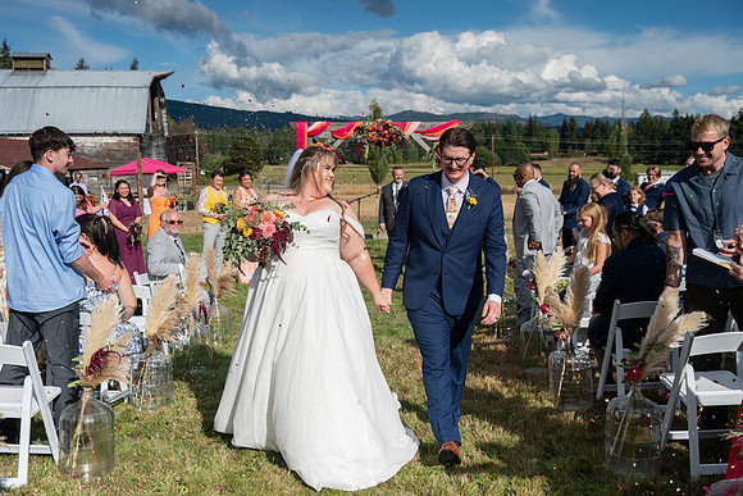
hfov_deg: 54.4
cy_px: 248
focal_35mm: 35
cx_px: 372
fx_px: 722
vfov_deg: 37.9
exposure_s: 1/8000
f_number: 5
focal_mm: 35
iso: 400
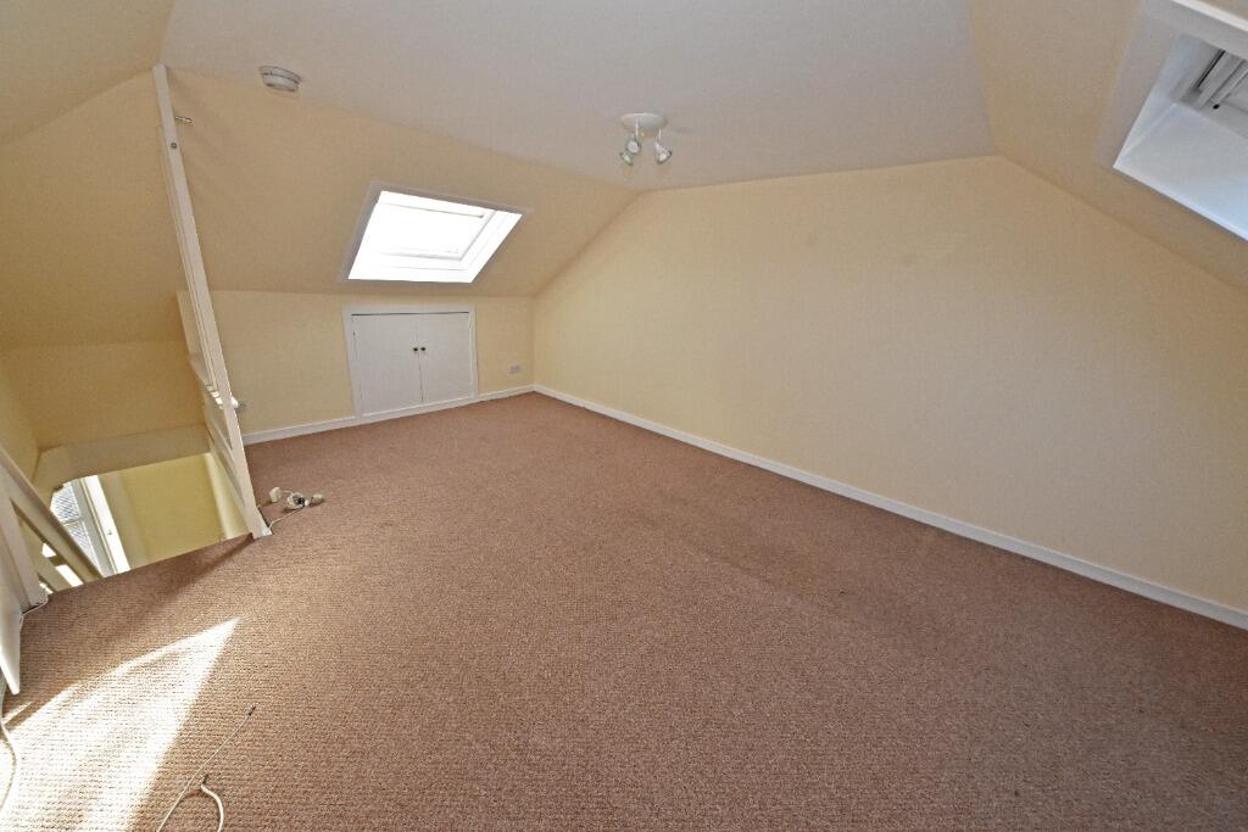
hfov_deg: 112.6
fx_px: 416
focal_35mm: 12
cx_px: 624
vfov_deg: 90.0
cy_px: 416
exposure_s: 1/100
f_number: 16
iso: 2000
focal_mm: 8
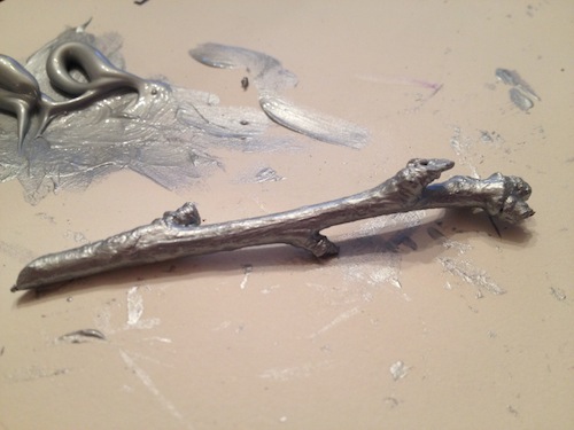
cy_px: 215
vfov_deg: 40.7
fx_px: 580
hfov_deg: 52.6
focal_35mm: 35
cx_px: 287
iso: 125
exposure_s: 1/20
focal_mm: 4.28
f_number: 2.4
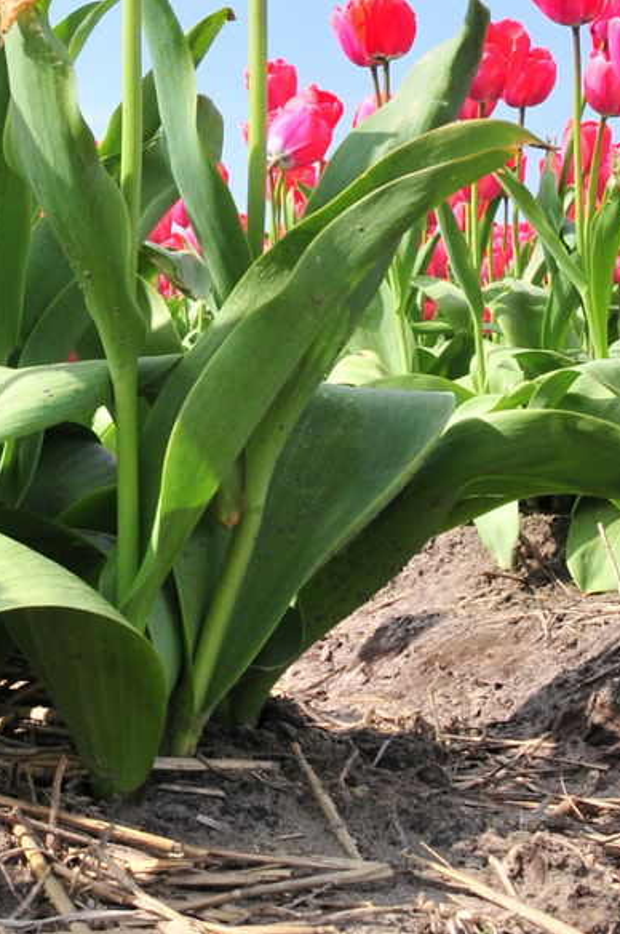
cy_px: 154
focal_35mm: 74
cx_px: -156
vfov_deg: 26.7
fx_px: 1916
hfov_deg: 17.4
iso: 200
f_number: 11
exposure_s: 1/160
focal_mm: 18
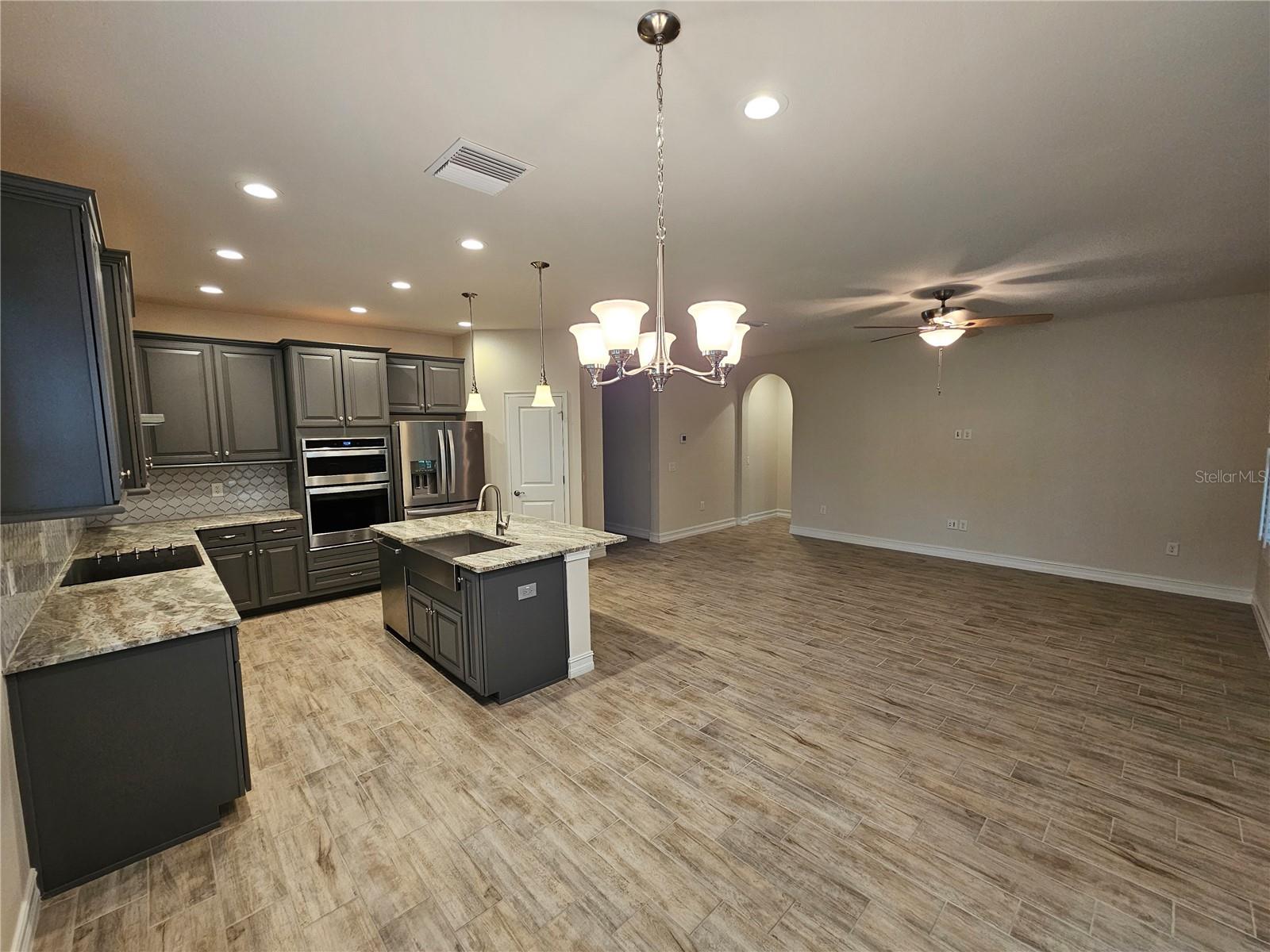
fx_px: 477
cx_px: 635
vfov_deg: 89.9
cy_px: 476
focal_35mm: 13
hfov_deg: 106.2
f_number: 2.2
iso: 160
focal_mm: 2.2
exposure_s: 1/60
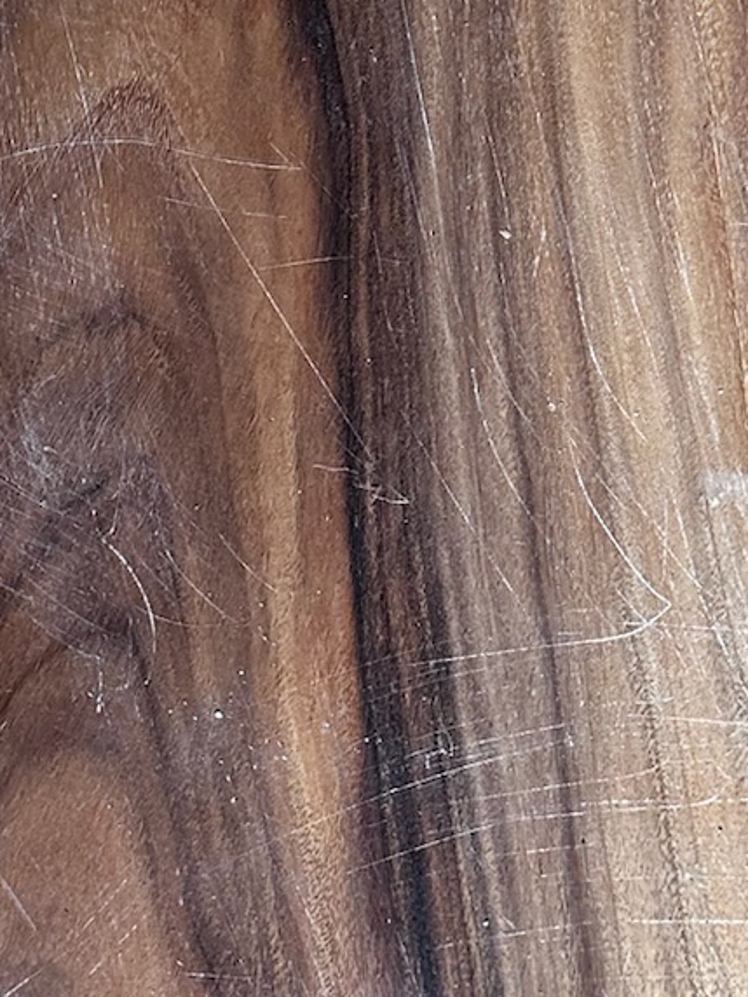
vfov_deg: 22.5
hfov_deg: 17.0
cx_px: 139
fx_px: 2478
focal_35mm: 86
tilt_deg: -69.3
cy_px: 211
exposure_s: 1/72
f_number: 1.78
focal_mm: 6.86
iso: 250
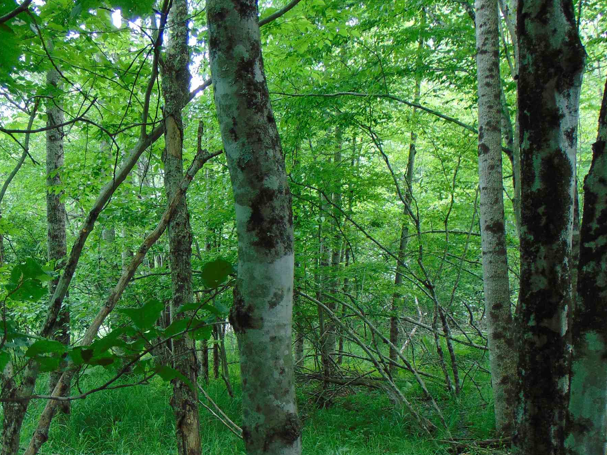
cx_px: 210
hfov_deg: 43.3
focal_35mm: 43
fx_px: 754
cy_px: 344
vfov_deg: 32.9
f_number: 3
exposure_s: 1/30
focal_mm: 4.5
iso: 80
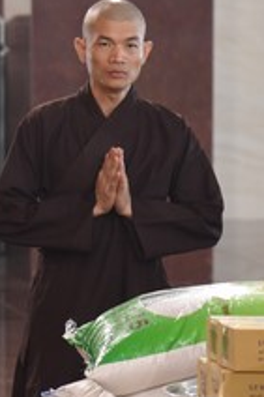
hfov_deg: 4.2
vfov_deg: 6.4
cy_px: 174
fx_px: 3548
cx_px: -94
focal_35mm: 322
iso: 2200
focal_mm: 105
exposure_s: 1/125
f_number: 4
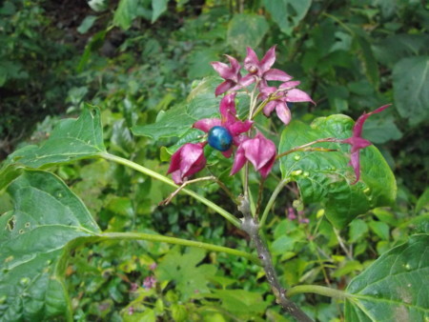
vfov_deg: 44.2
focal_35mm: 32
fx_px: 397
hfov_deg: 56.8
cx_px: 214
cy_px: 161
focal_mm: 5.8
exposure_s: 1/125
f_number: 3.5
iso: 800
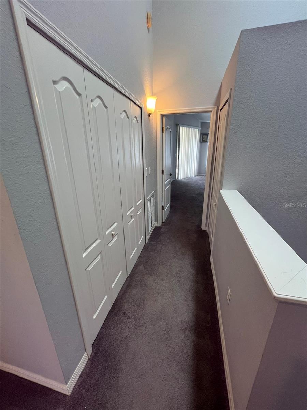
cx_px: 154
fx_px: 154
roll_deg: +1.8
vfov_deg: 106.2
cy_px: 205
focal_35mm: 13
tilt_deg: -17.2
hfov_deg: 89.9
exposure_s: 1/60
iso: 125
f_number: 1.8
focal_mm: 1.57
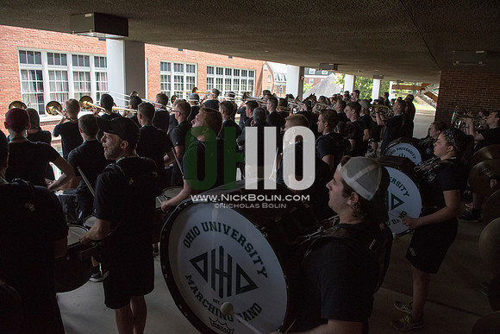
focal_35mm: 24
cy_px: 167
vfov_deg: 53.2
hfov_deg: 73.7
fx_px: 333
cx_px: 250
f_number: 5
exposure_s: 1/1000
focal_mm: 24
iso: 2500
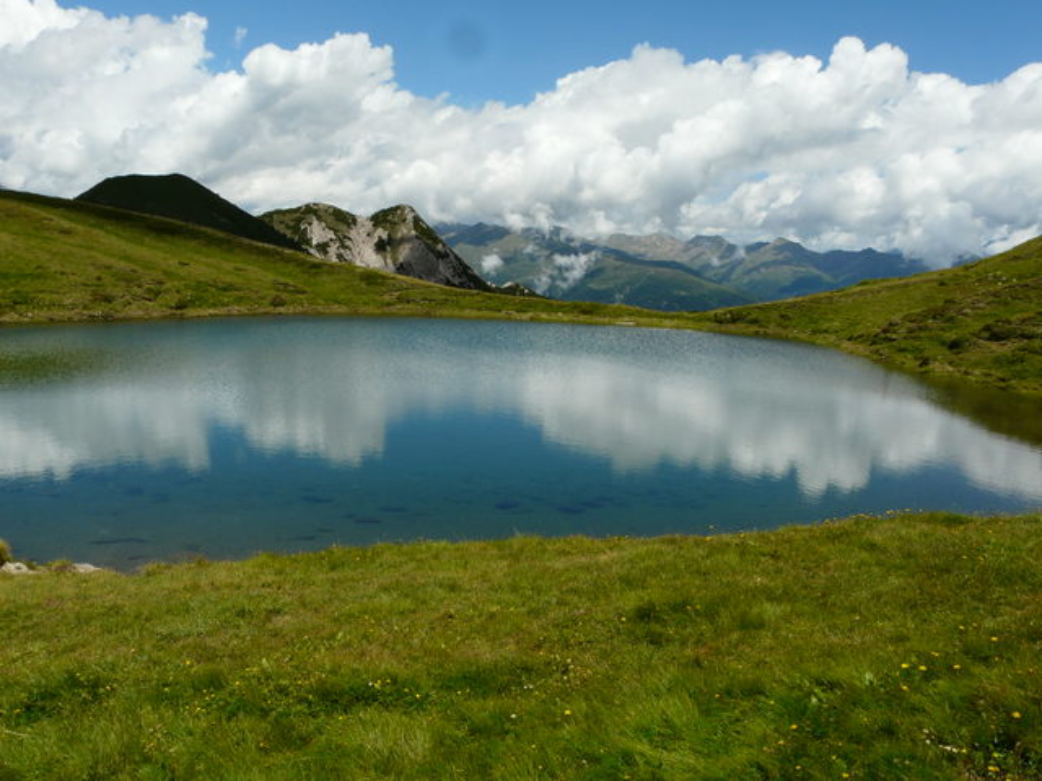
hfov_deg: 58.4
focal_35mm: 31
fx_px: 933
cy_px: 390
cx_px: 521
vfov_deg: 45.4
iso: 100
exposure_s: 1/400
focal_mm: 5.1
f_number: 6.3
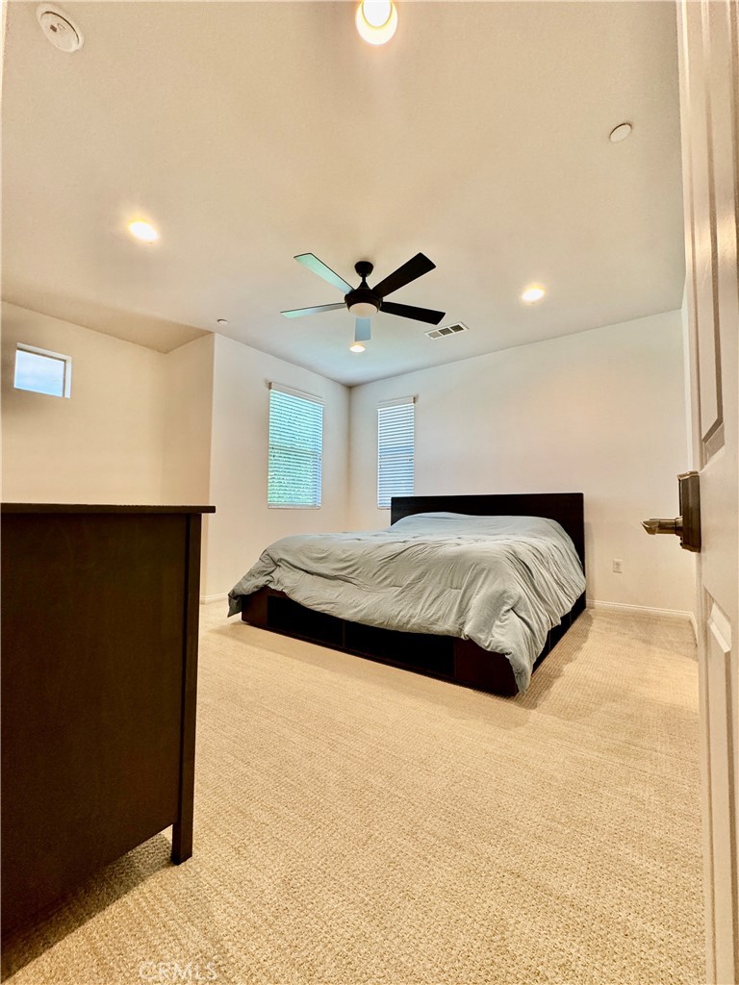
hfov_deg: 85.7
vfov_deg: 102.1
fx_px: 399
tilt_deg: +3.8
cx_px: 370
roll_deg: +0.1
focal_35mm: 14
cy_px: 492
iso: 250
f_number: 2.2
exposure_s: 1/120
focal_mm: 2.22
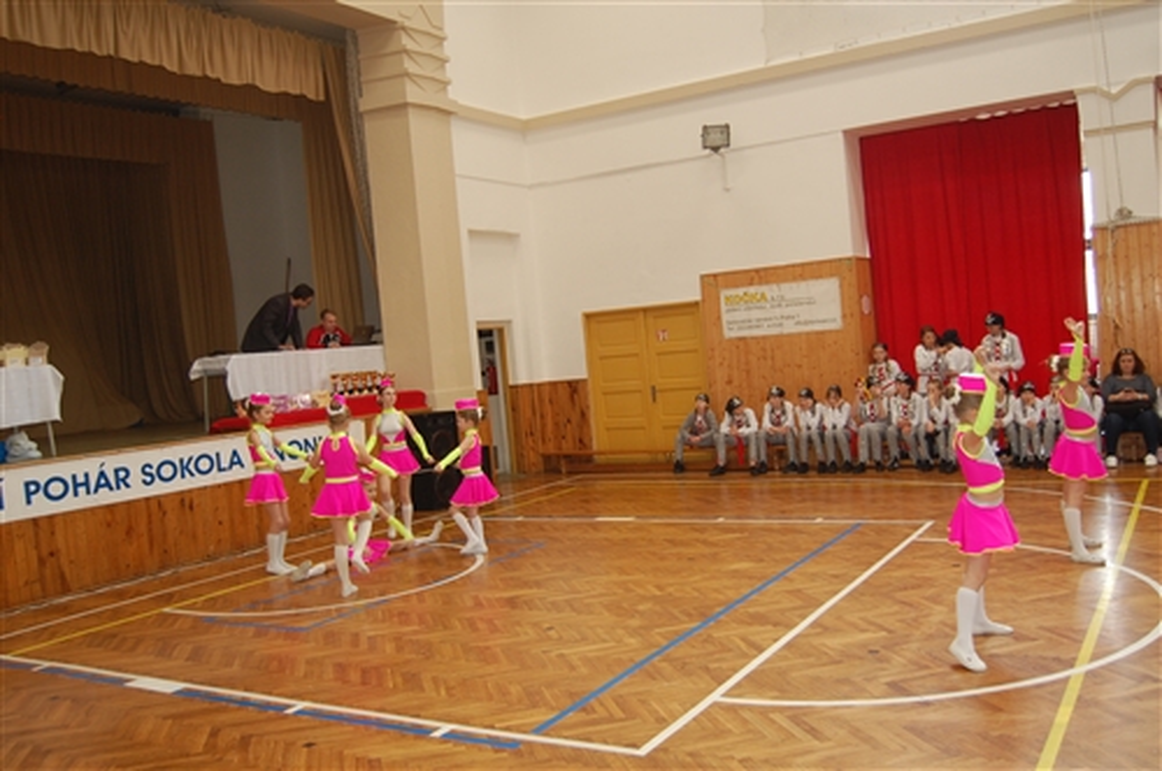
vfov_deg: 39.9
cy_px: 386
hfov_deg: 57.3
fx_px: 1064
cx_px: 581
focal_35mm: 33
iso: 400
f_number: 3.8
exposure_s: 1/60
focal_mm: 22
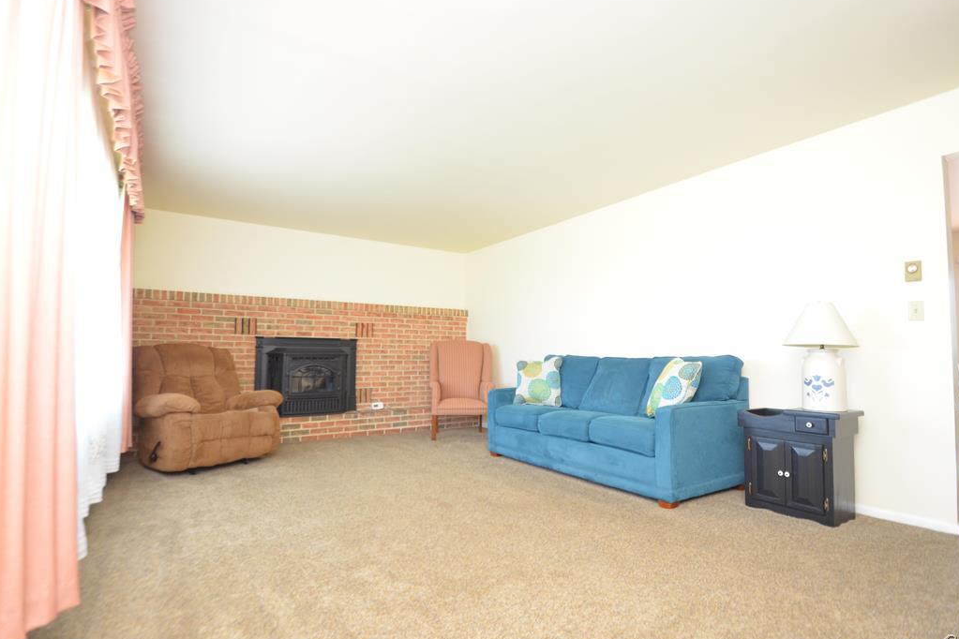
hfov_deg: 91.5
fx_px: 467
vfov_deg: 68.8
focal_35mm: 18
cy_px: 324
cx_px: 490
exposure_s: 1/60
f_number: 4
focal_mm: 11
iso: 1000
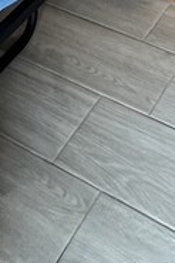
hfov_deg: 17.4
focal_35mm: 75
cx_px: 205
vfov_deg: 15.2
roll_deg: +2.6
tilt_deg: -6.9
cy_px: -367
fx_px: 548
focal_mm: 1.57
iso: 200
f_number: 1.8
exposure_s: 1/100
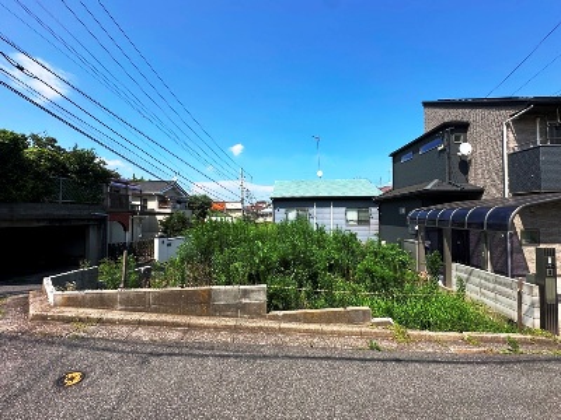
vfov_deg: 85.7
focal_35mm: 14
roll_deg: +0.2
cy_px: 210
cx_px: 280
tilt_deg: +1.4
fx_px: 227
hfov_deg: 102.1
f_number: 2.2
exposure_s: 1/1667
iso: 40
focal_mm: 2.22
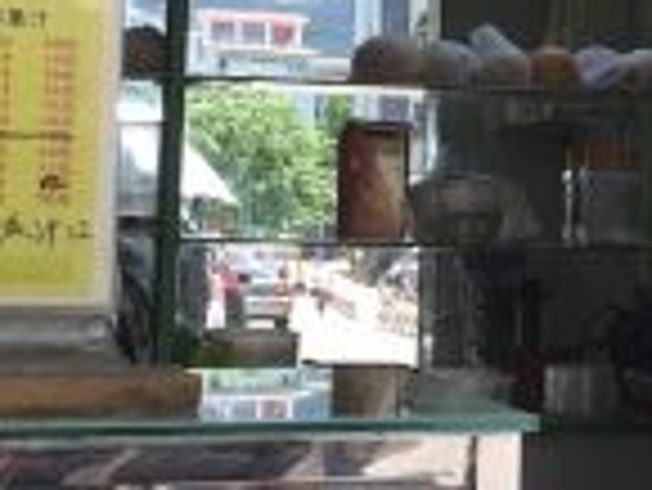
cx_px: 1129
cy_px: 88
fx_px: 2639
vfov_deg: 10.6
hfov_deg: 12.9
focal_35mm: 140
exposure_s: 1/278
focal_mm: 4.15
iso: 25
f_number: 2.2
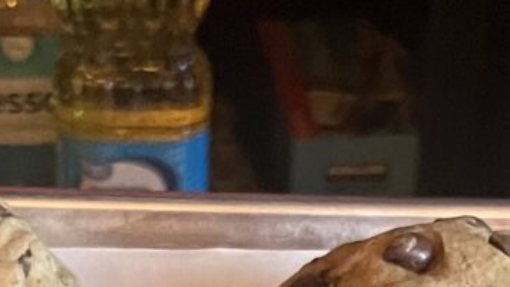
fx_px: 2070
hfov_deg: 14.0
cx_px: 236
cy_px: 706
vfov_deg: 7.4
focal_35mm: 153
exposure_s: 1/60
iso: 500
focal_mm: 5.1
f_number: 1.6
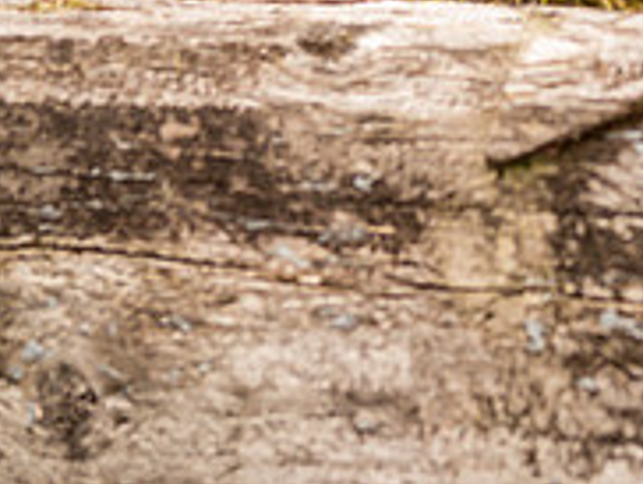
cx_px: 615
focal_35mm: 367
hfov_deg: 5.4
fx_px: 6826
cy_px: -196
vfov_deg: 4.0
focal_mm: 120
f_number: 2.8
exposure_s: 1/500
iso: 200
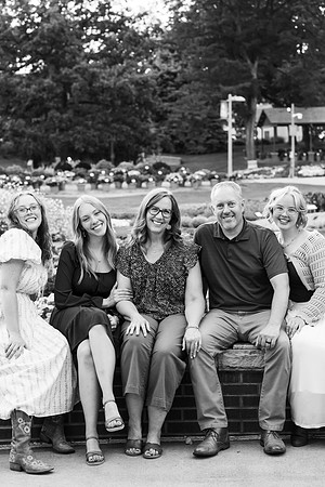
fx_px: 1151
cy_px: 244
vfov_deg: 23.9
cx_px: 162
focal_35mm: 85
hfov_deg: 16.1
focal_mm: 85
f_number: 5.6
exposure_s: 1/200
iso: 4000
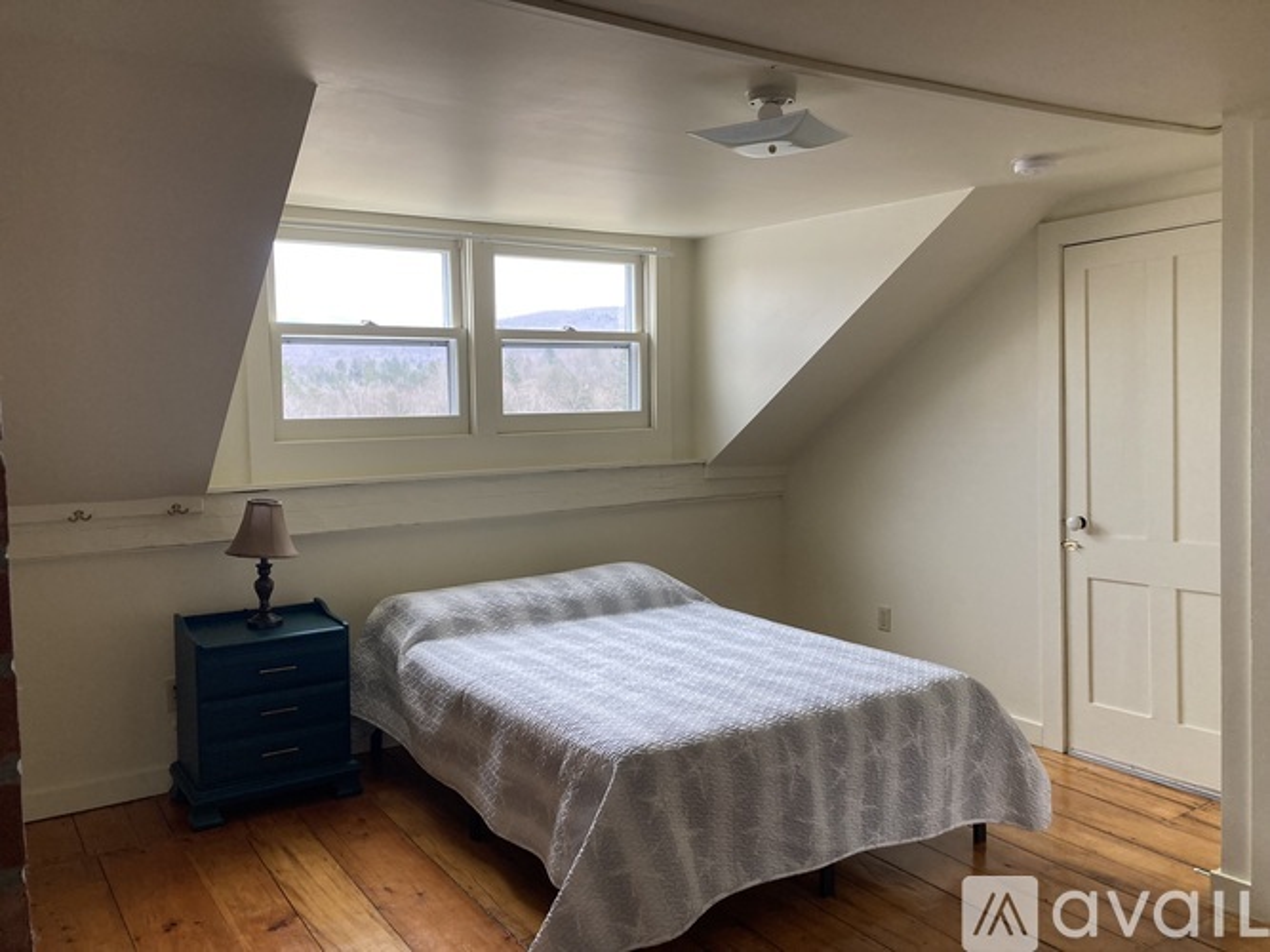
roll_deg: +0.6
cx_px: 635
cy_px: 476
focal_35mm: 28
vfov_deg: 49.7
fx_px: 1027
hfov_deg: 63.5
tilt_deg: -2.2
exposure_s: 1/74
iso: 80
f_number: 1.8
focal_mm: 3.99
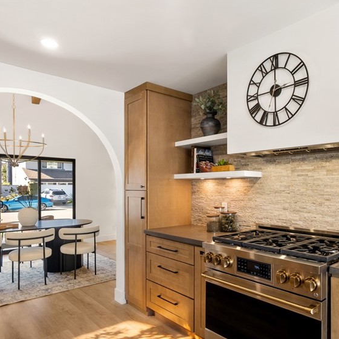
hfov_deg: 62.0
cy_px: 196
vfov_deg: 62.6
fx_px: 277
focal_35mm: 25
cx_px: 213
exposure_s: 1/20
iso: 320
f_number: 9
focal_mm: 16
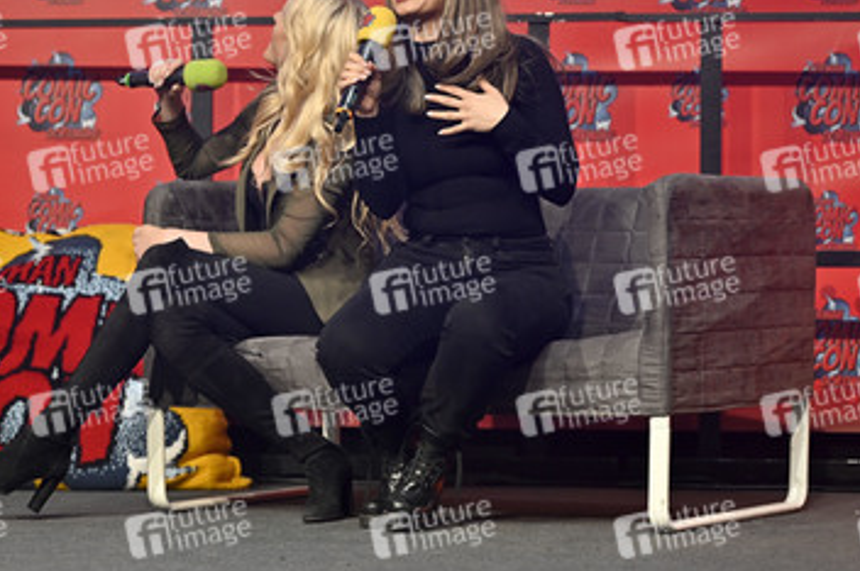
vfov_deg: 12.0
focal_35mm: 114
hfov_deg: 18.0
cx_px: 368
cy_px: 224
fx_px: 2721
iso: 800
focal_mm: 89
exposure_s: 1/400
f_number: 2.8
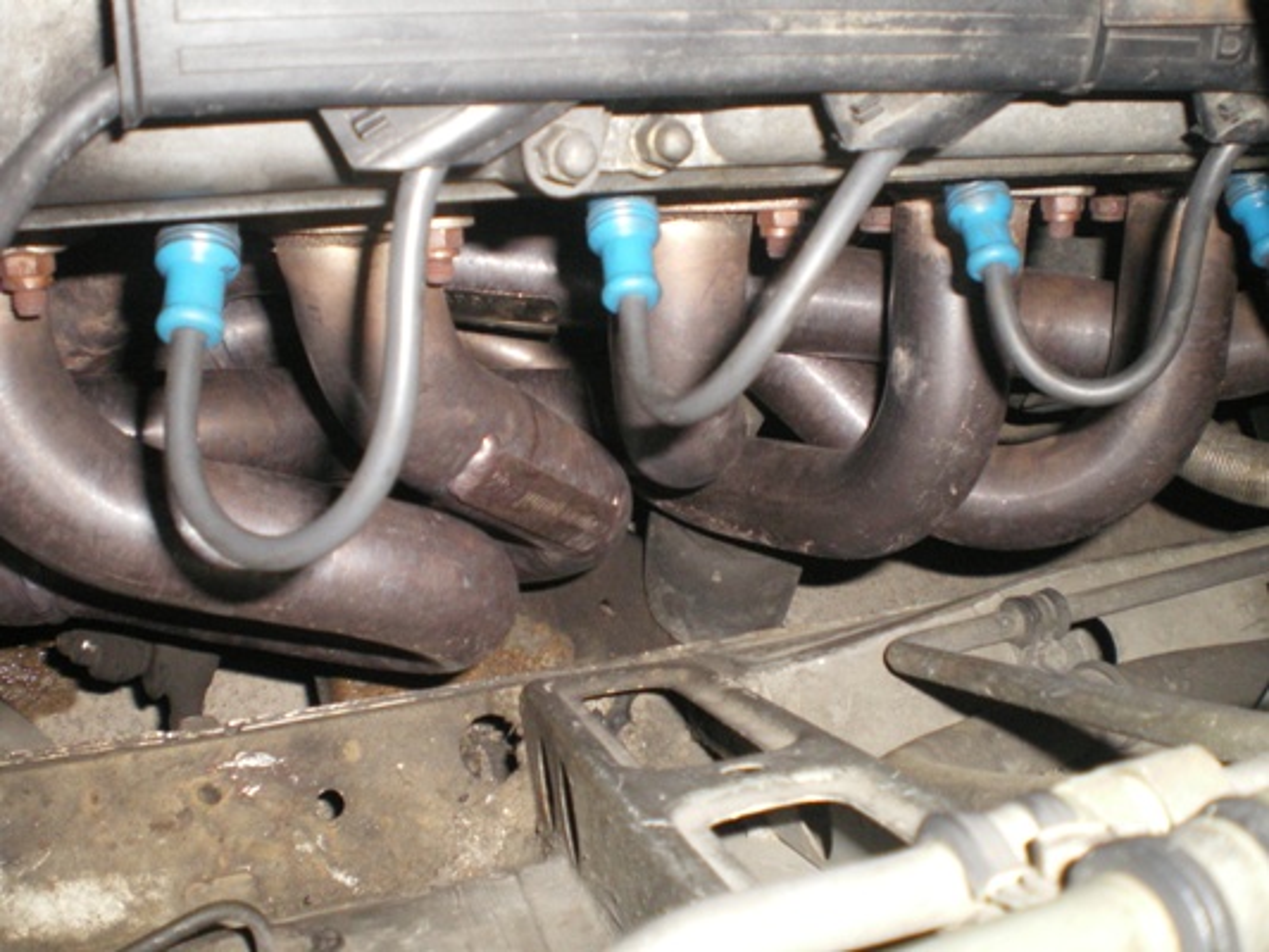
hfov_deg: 49.0
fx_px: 1393
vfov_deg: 37.7
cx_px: 634
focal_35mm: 38
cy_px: 476
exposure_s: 1/50
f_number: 3.1
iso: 400
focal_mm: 6.3
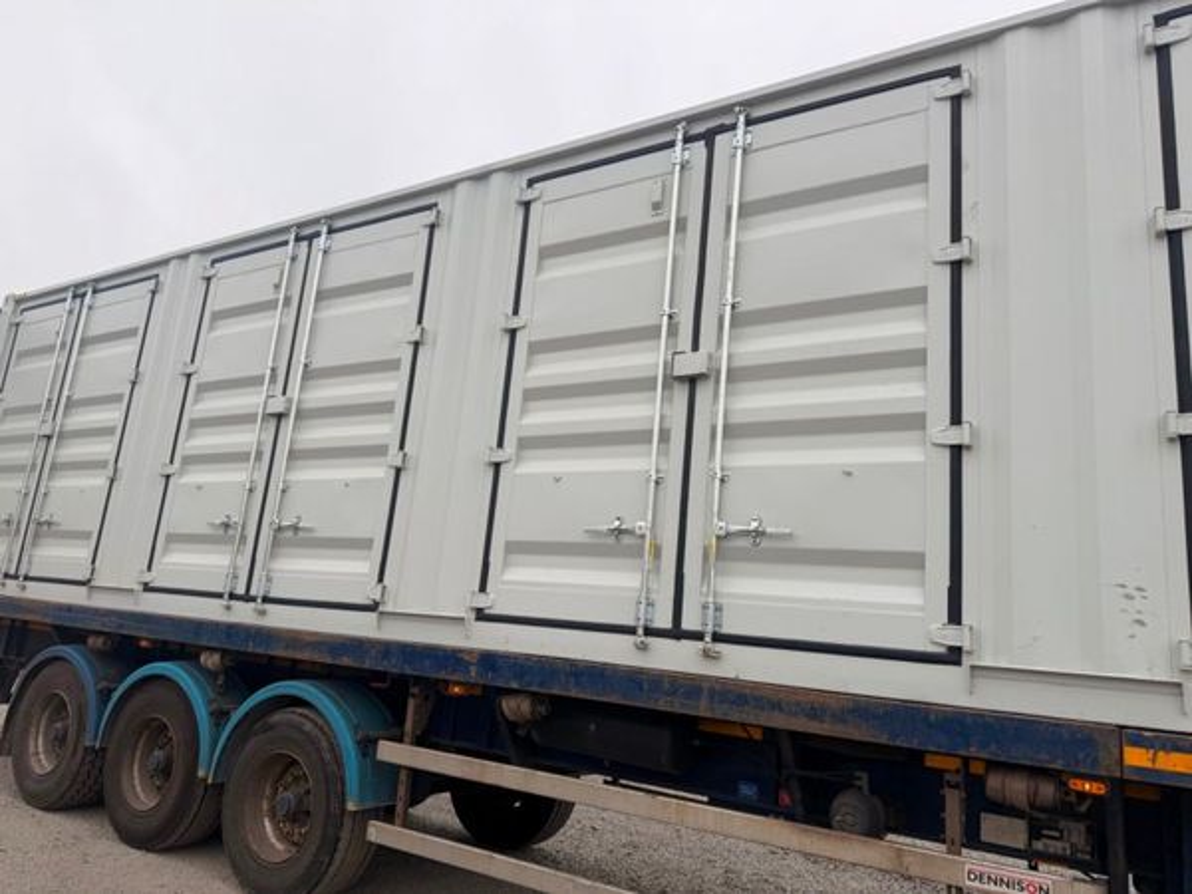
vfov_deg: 56.8
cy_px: 447
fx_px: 826
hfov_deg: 71.6
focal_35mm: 24
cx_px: 596
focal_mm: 6.76
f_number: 1.78
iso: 80
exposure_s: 1/1385
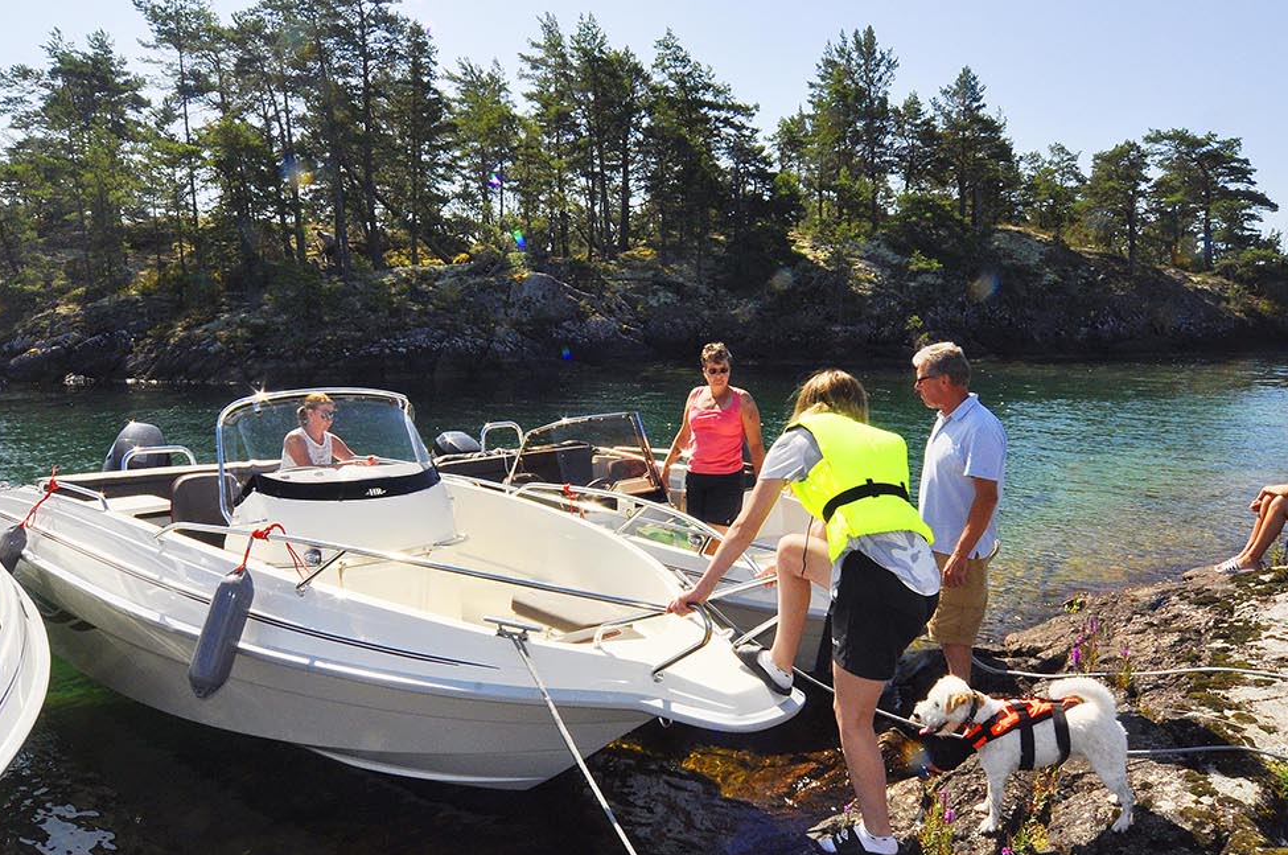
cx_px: 593
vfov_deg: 52.9
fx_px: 857
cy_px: 465
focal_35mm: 24
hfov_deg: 73.7
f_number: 22
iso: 400
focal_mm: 12
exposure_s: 1/200
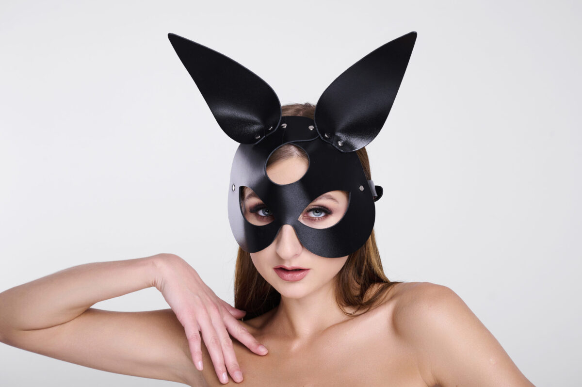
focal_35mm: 70
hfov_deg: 28.9
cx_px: 291
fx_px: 1131
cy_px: 194
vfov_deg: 19.4
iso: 125
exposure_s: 1/160
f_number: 8
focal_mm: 70
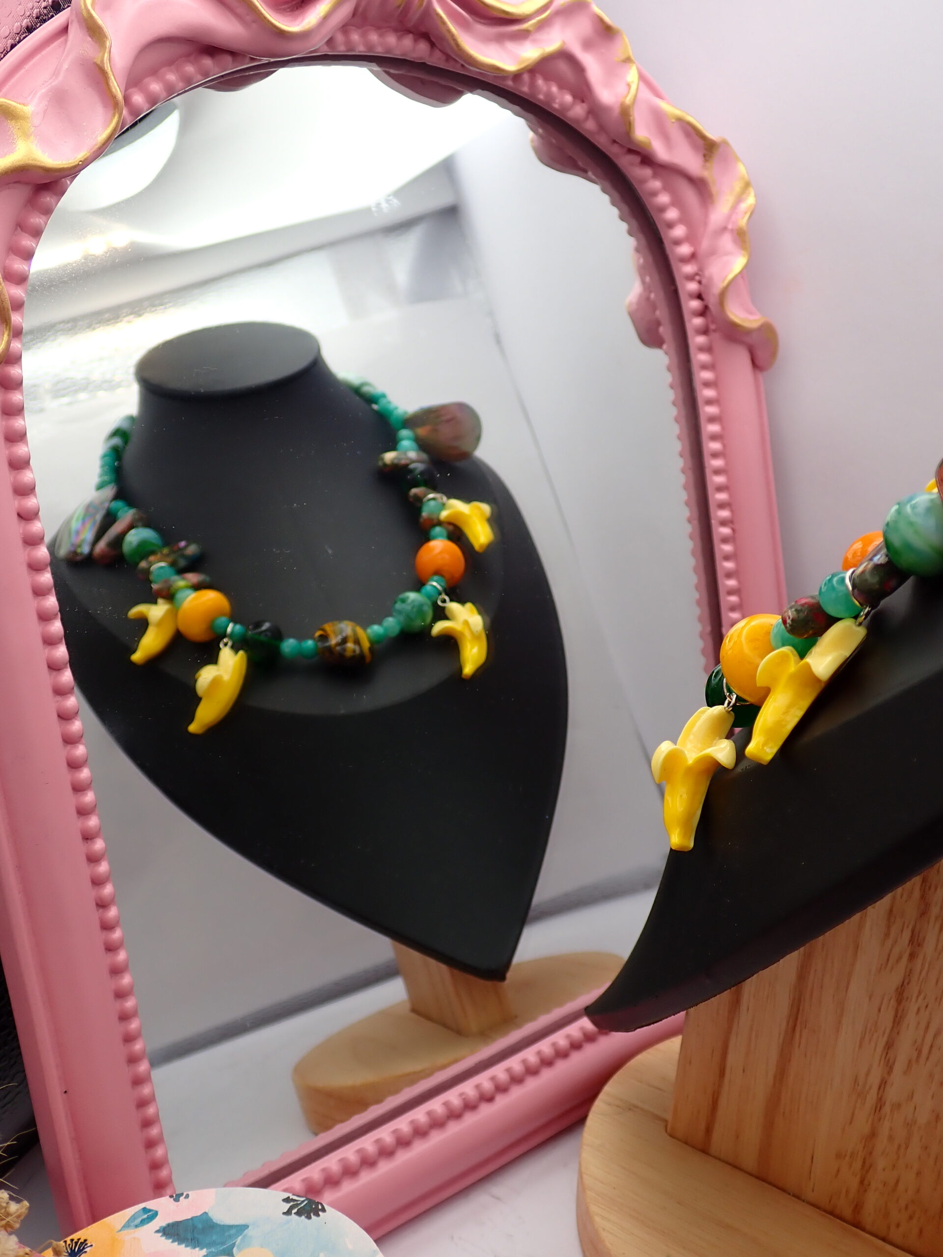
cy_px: 628
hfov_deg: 39.7
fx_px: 1308
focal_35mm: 36
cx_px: 472
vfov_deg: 51.4
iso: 100
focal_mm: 6.37
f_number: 2.5
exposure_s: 1/125
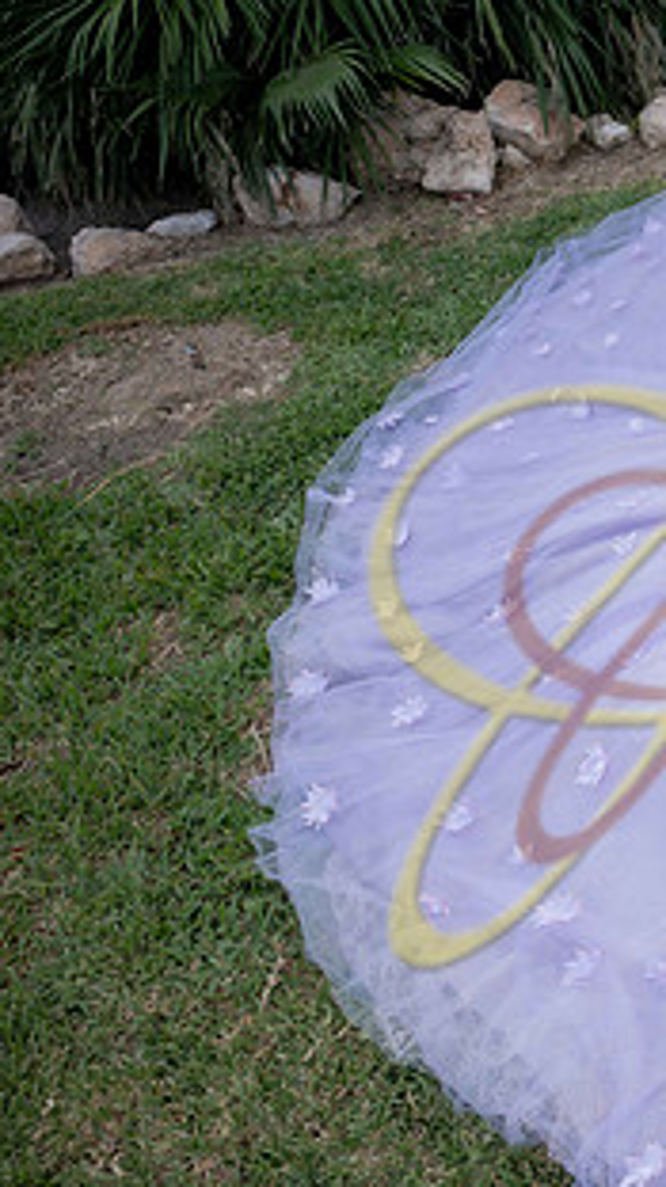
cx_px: 1100
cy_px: 603
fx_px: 1227
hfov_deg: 22.4
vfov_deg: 51.6
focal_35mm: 39
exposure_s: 1/640
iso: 125
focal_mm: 20
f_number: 2.8
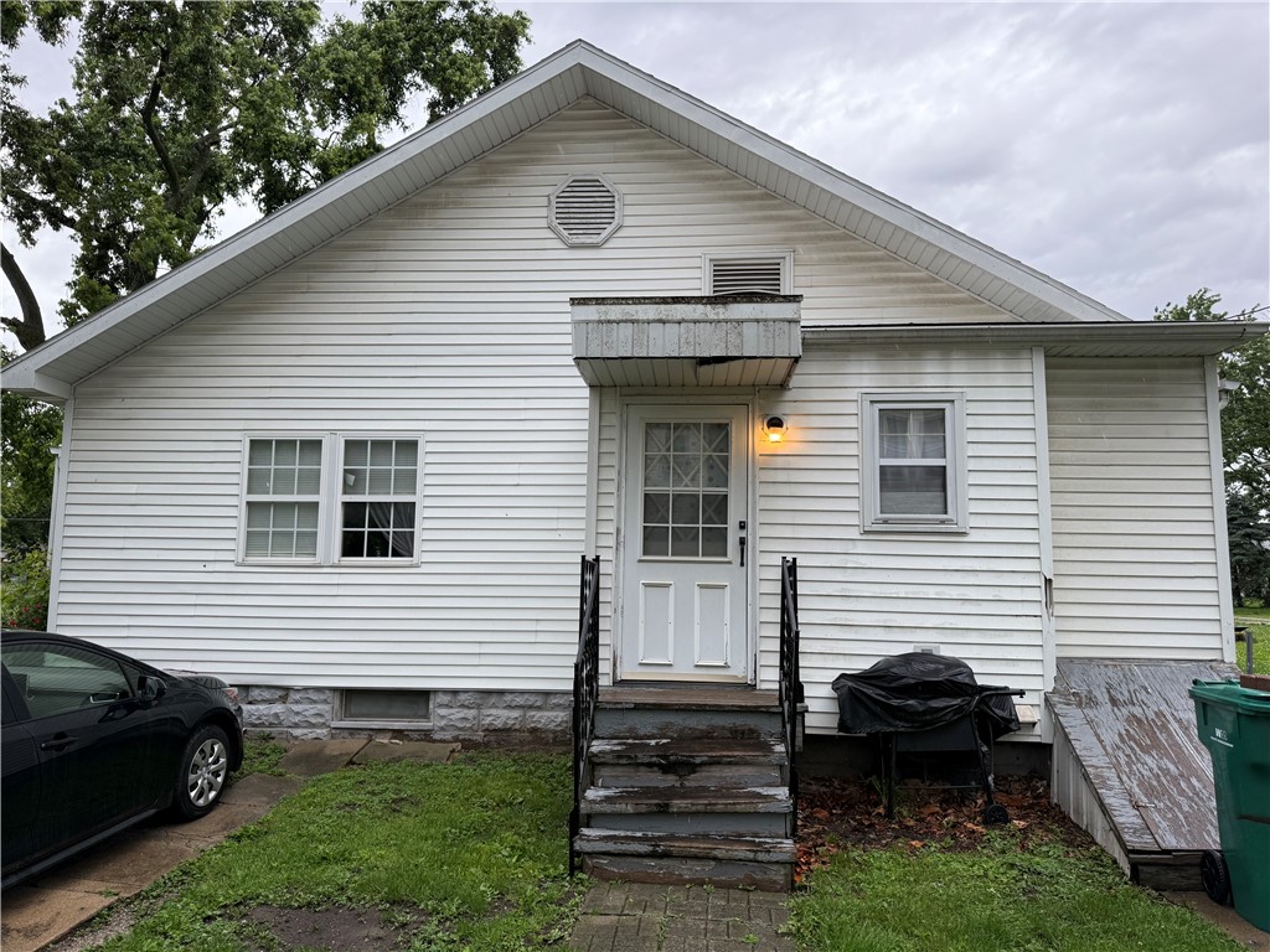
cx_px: 635
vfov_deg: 56.8
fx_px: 881
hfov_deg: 71.6
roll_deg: -0.8
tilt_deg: +7.8
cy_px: 476
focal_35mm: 24
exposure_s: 1/654
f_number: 1.78
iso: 100
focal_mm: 6.76
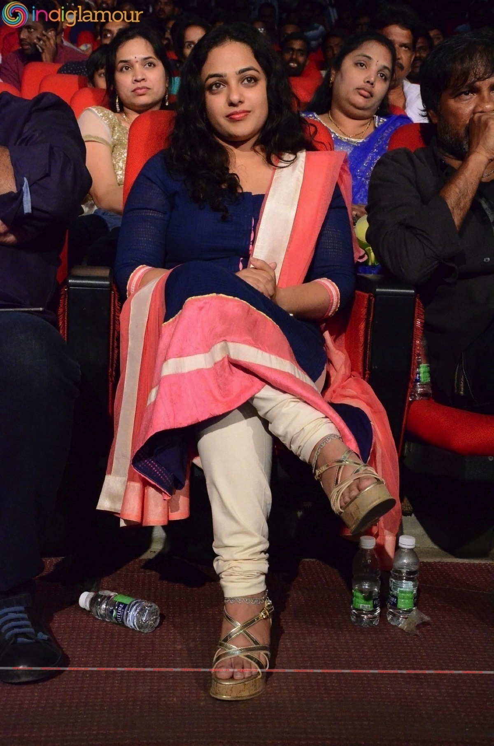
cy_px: 373
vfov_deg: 35.1
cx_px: 247
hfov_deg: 23.7
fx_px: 1178
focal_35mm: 57
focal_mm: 38
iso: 8000
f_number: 5.6
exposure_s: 1/125
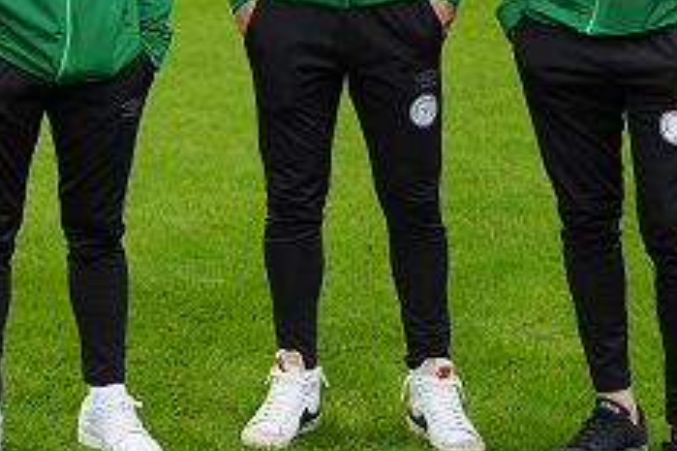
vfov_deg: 11.1
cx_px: 169
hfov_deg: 16.8
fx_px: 2283
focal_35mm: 122
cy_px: -29
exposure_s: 1/160
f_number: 4
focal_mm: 47.2
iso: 800
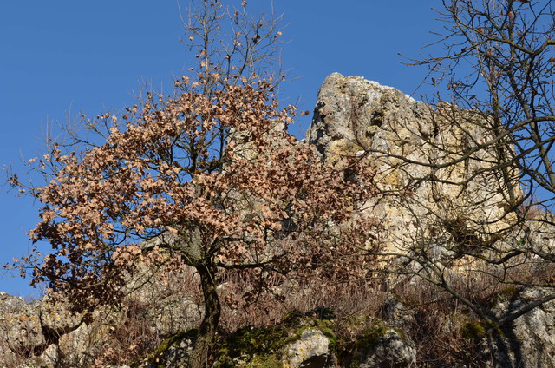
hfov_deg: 27.0
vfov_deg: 18.1
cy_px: 184
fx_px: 1154
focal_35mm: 75
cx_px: 278
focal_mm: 50
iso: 100
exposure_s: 1/320
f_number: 9
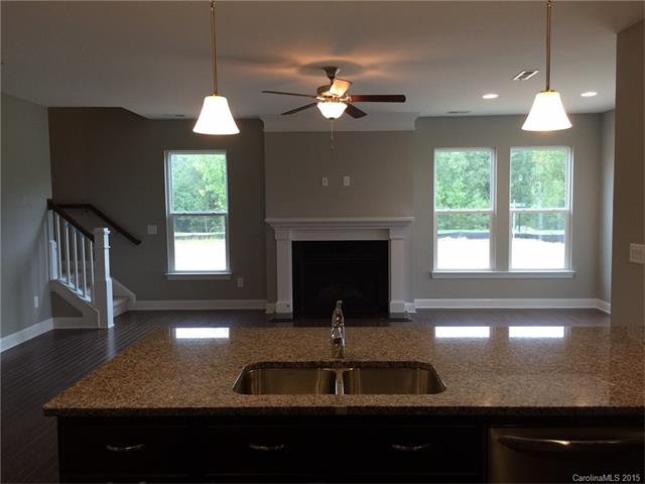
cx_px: 322
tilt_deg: -2.3
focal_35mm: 29
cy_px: 242
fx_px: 540
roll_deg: -0.2
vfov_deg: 48.2
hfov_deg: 61.7
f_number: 2.2
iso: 50
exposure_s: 1/30
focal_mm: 4.15
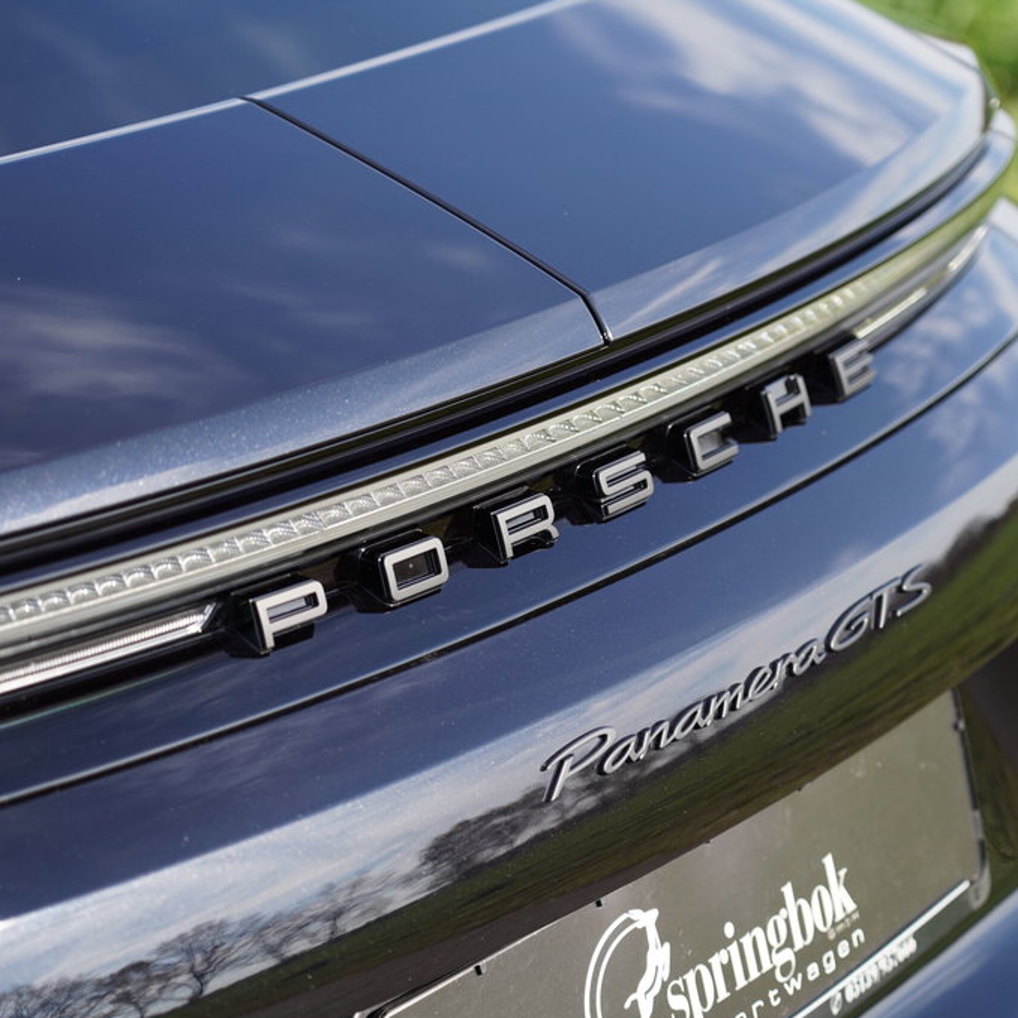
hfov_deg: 14.8
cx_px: 612
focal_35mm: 118
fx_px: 3926
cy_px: 509
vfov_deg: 14.8
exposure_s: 1/250
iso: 100
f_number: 4
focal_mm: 92
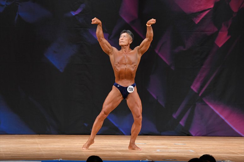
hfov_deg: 8.6
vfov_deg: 5.7
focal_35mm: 240
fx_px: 1626
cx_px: 122
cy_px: 81
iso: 3200
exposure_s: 1/400
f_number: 5.6
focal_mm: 160
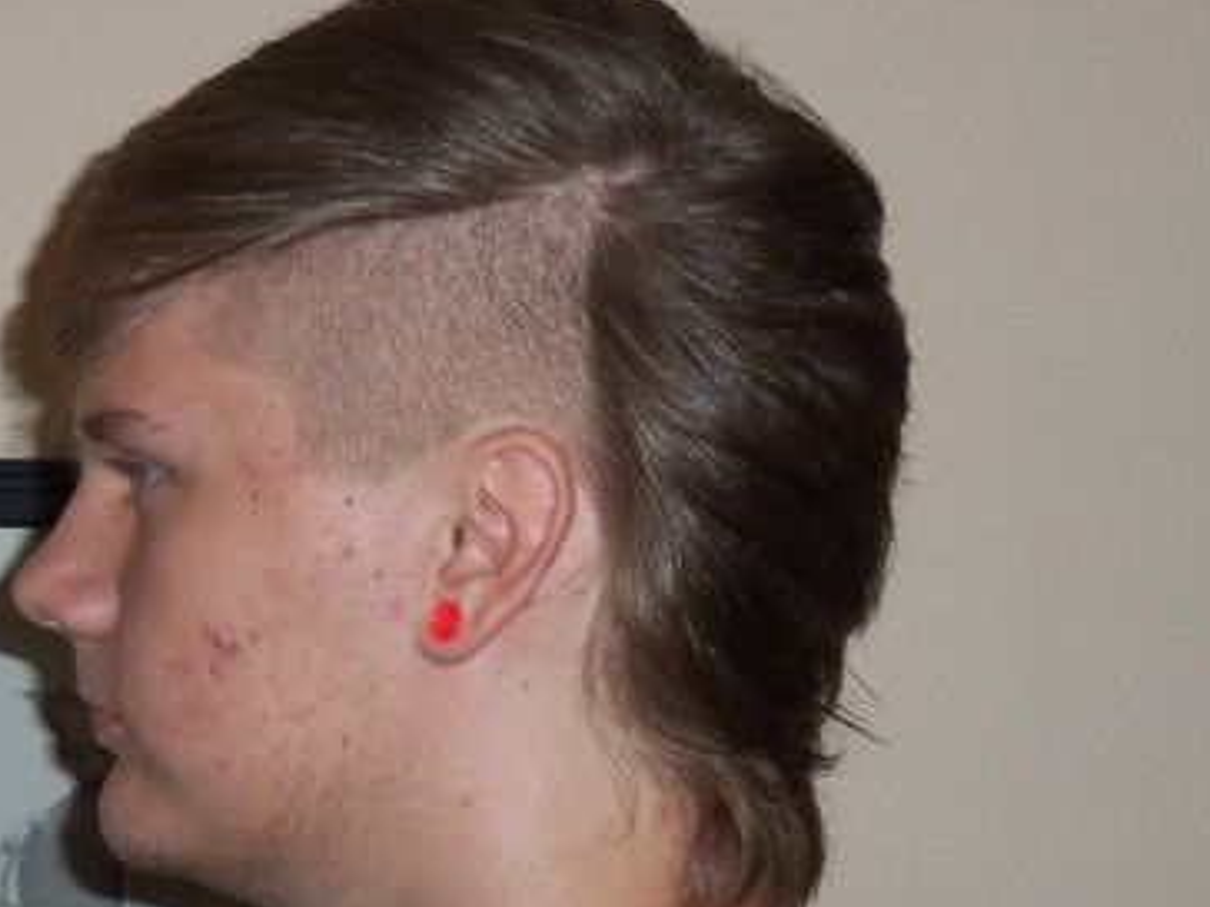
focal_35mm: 109
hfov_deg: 18.0
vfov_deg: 13.6
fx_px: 3810
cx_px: 342
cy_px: 515
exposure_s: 1/60
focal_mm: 10.9
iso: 100
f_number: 4.8
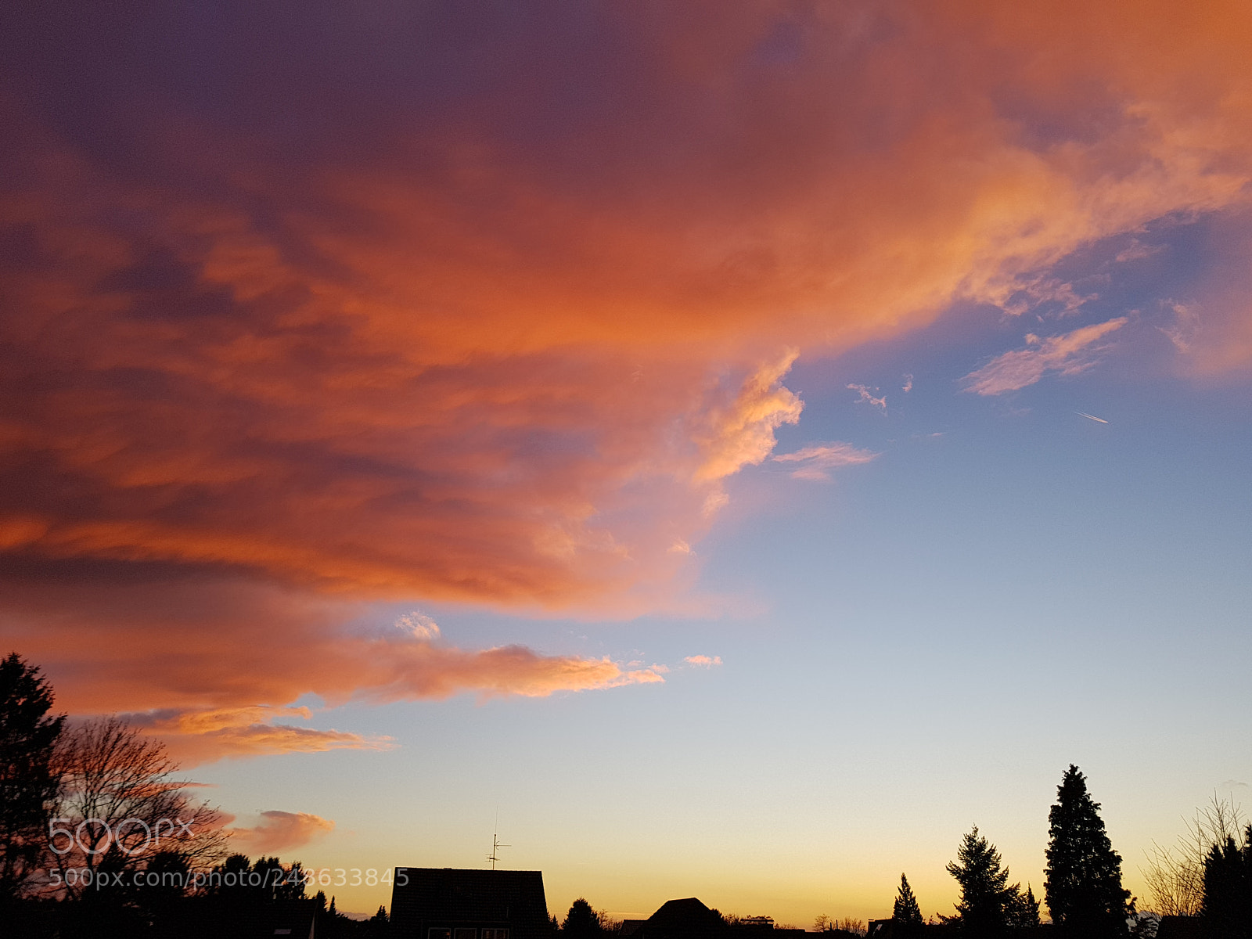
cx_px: 626
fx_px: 940
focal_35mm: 26
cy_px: 470
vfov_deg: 53.1
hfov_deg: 67.3
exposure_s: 1/239
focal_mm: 4.2
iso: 40
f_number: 1.7
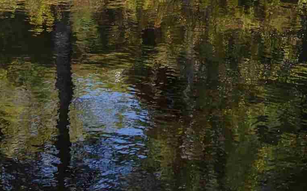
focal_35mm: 103
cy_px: -201
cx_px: 284
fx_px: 862
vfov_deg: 11.4
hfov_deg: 19.8
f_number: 1.8
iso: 100
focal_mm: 8.67
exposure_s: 1/800
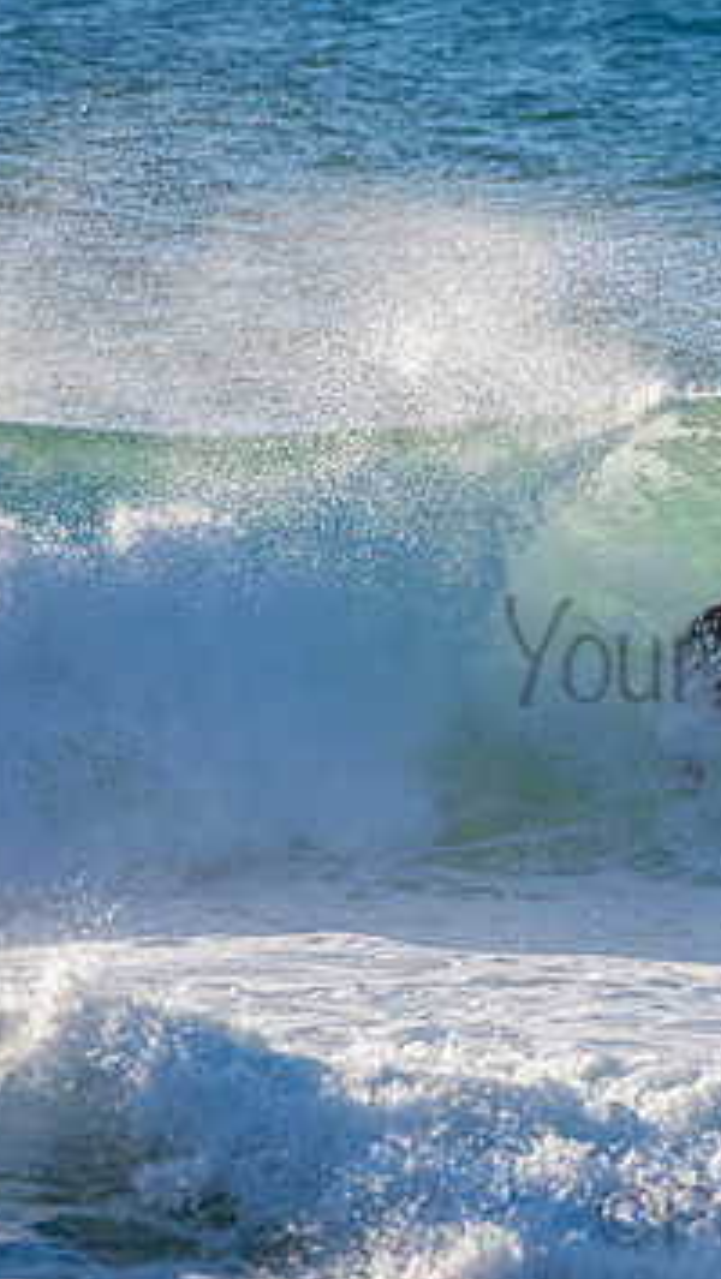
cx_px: 872
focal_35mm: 1048
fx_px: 35577
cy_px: 620
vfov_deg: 2.1
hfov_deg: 1.2
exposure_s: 1/320
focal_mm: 500
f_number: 8
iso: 64
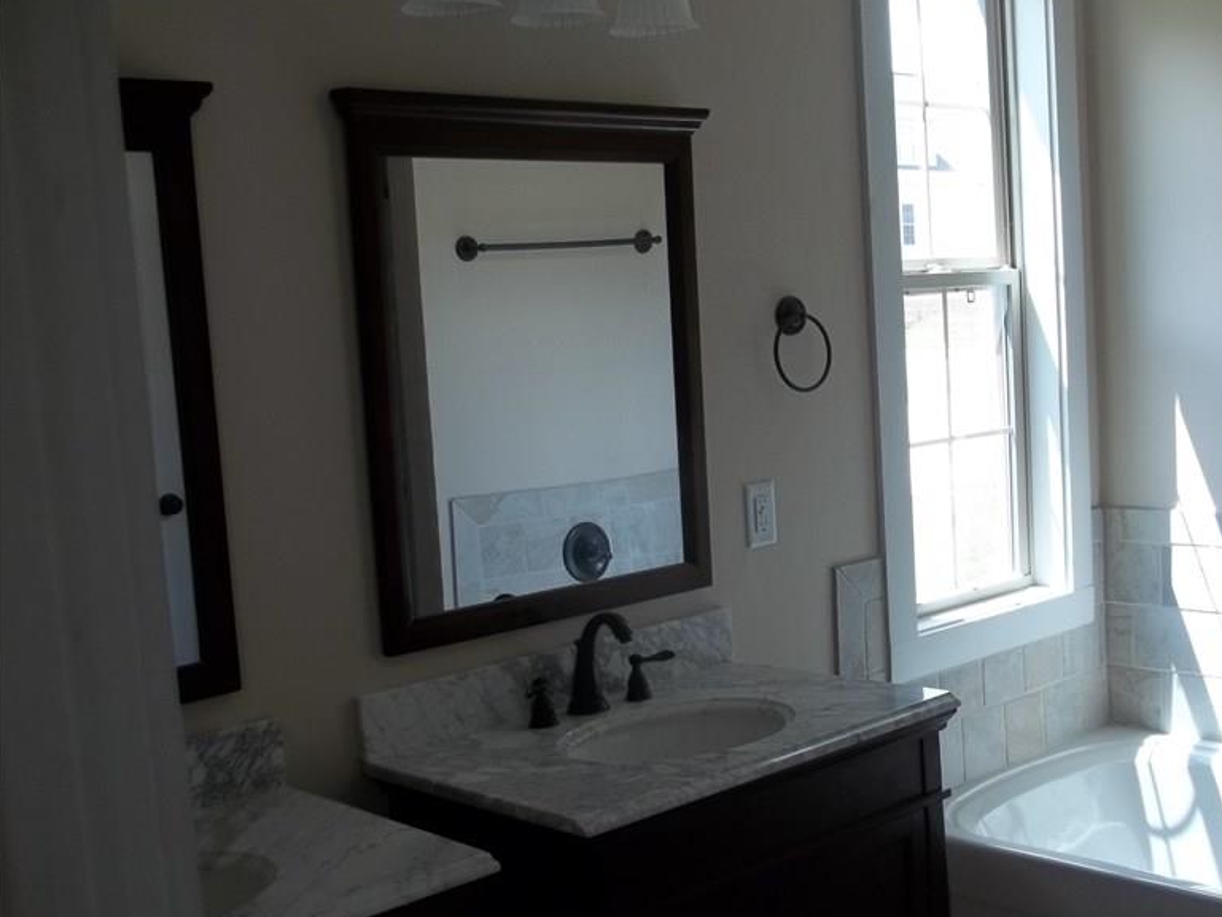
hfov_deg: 42.4
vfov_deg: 32.9
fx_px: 1553
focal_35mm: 44
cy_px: 476
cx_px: 808
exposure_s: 1/60
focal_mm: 5.9
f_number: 3.3
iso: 64
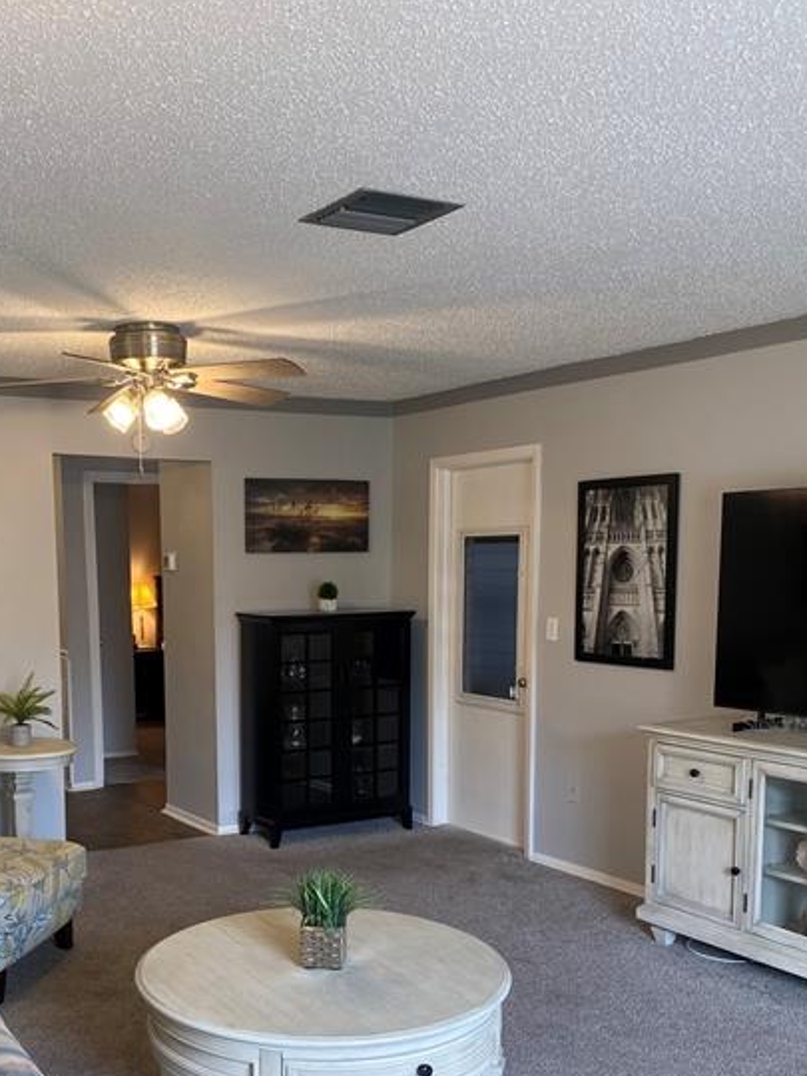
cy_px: 723
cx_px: 259
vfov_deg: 49.2
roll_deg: +0.5
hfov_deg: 38.2
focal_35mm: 37
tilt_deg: -6.8
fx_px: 1150
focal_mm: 4.25
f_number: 1.8
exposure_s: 1/60
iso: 64
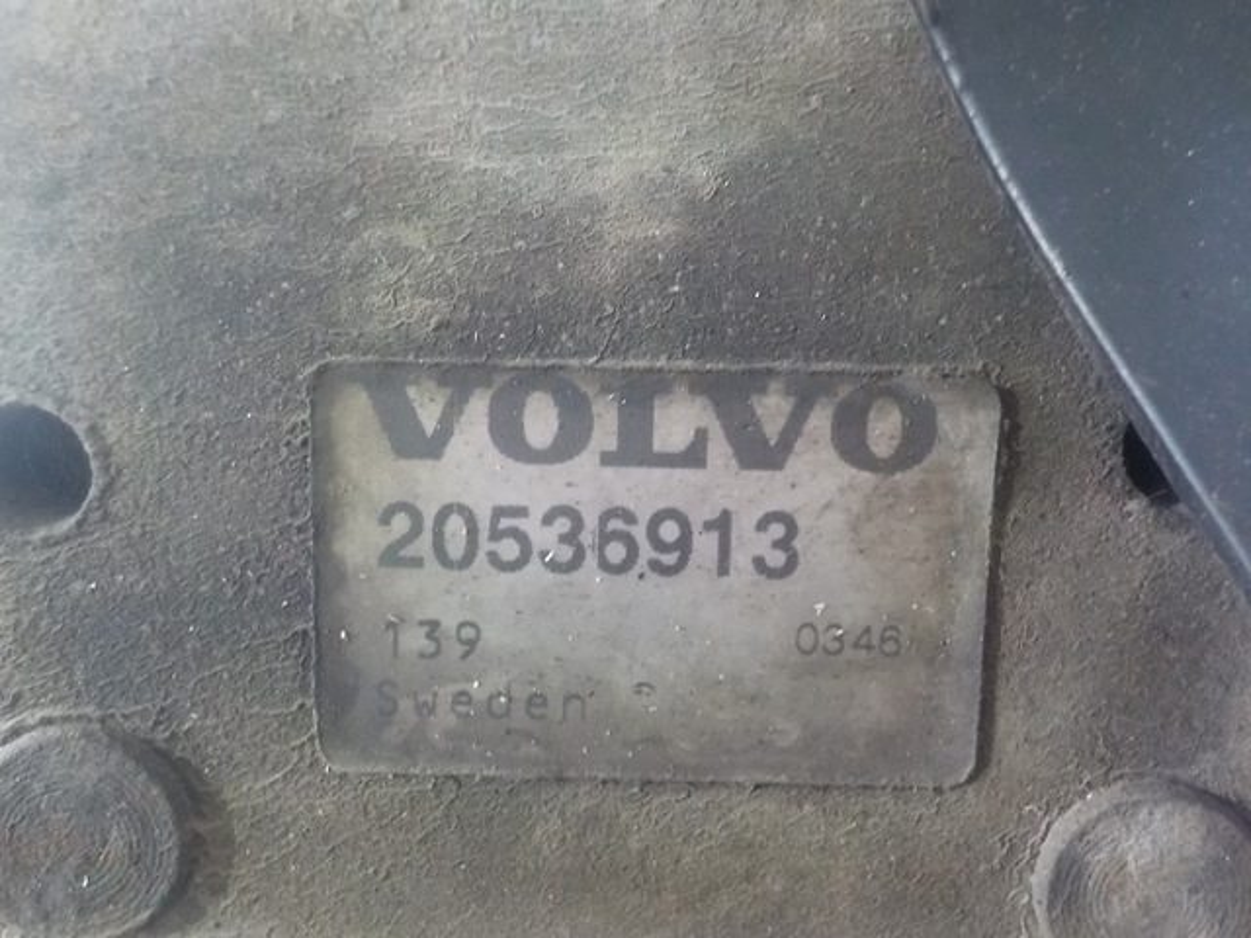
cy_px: 469
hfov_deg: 60.0
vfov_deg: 46.8
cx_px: 626
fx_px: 1084
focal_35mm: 30
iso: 640
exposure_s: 1/8
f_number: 3.3
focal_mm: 4.1
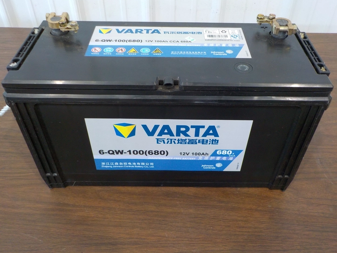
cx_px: 171
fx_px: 302
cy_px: 124
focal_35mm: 31
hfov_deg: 58.3
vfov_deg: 45.5
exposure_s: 1/30
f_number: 3.3
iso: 250
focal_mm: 4.1
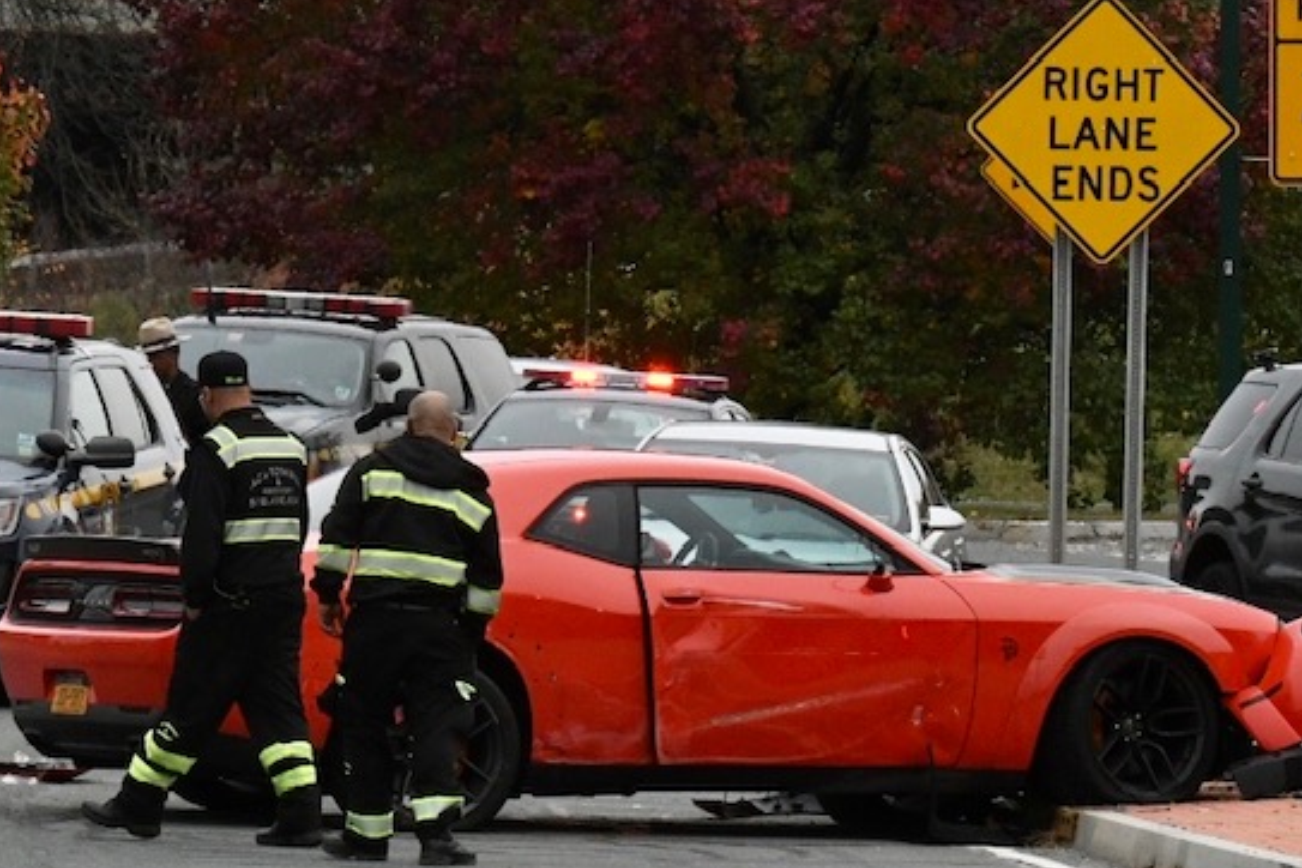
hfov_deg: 6.1
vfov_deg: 4.1
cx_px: 441
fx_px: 12158
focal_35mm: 336
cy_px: 123
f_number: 8
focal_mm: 95
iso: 2000
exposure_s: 1/2000
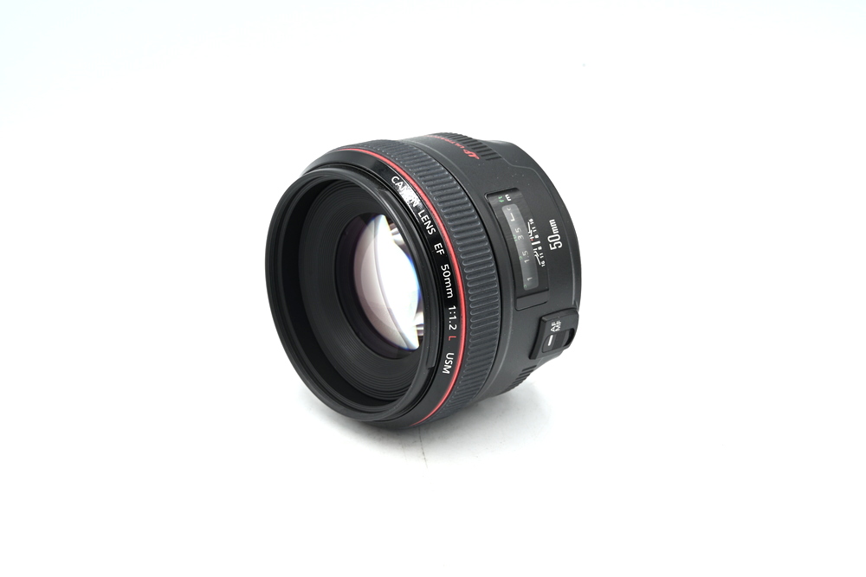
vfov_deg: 18.2
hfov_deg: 27.0
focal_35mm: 75
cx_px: 433
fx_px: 1804
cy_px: 288
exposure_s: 1/13
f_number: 14
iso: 100
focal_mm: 75
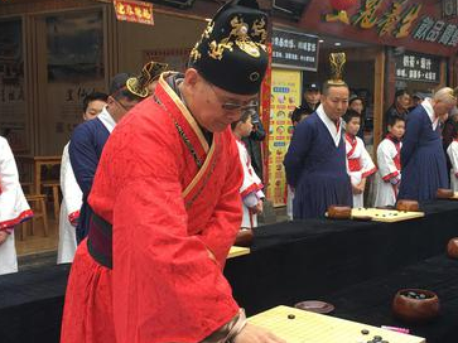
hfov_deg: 36.5
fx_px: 688
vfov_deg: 28.0
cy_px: 189
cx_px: 303
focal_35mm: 52
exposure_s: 1/100
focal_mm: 4.15
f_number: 2.2
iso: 25
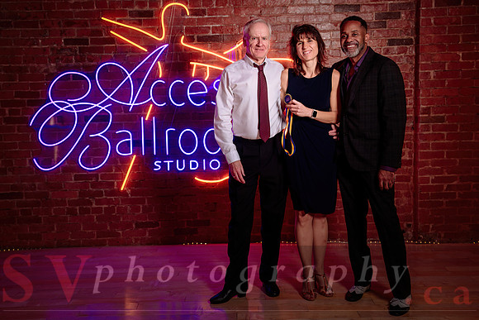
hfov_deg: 47.0
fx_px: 551
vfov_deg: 32.3
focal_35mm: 41
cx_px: 239
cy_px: 150
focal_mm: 37
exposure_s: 1/200
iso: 500
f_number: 3.2
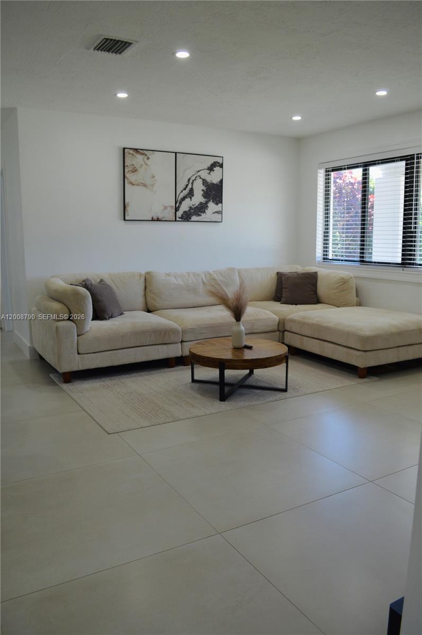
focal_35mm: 27
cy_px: 318
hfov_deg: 47.8
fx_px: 476
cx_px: 211
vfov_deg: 67.4
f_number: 5
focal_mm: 18
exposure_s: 1/100
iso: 400
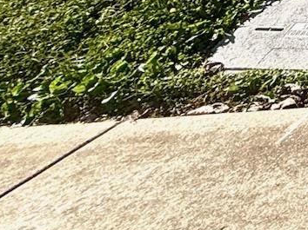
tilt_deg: -0.5
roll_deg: -1.4
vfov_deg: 13.7
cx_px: 875
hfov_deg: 12.3
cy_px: -303
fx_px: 720
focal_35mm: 81
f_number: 2.2
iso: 50
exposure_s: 1/928
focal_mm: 2.22
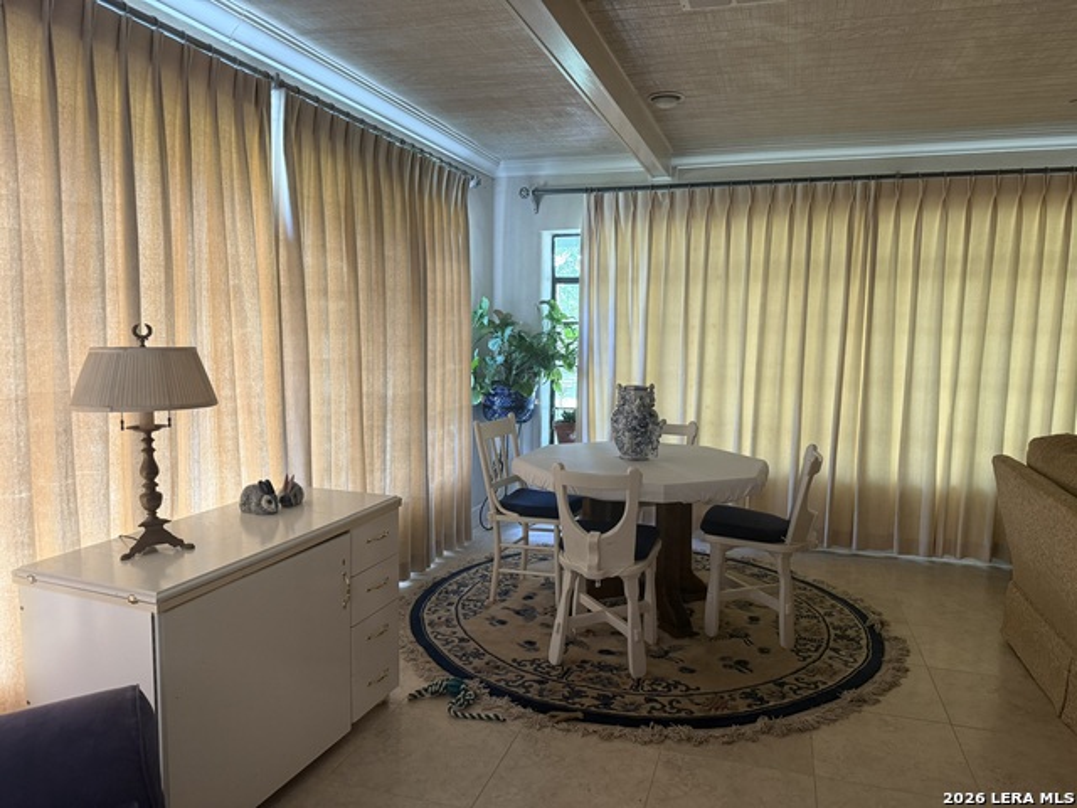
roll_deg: -0.5
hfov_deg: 71.6
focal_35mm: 24
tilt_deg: -6.5
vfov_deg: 56.8
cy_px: 404
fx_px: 747
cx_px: 538
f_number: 1.78
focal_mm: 6.76
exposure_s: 1/60
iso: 320
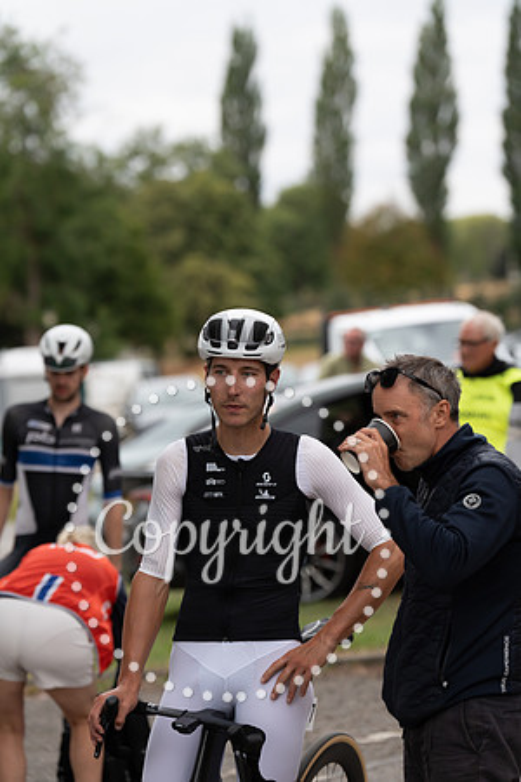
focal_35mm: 132
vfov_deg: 15.5
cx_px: 260
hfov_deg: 10.4
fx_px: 2865
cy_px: 391
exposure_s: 1/1000
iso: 1250
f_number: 3.5
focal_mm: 132
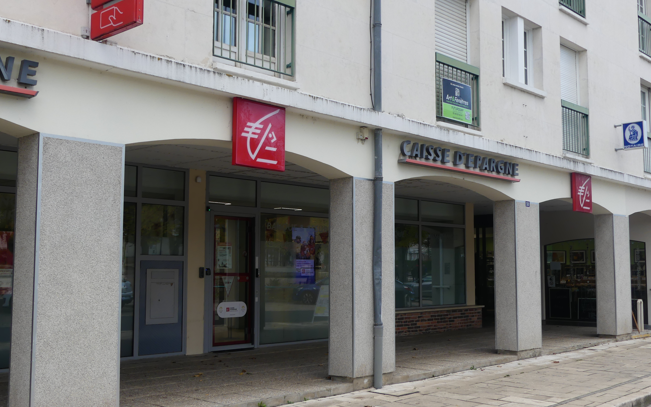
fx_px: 745
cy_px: 202
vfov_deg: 30.5
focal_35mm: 42
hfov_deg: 47.2
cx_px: 323
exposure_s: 1/160
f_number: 3.2
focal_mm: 7
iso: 100
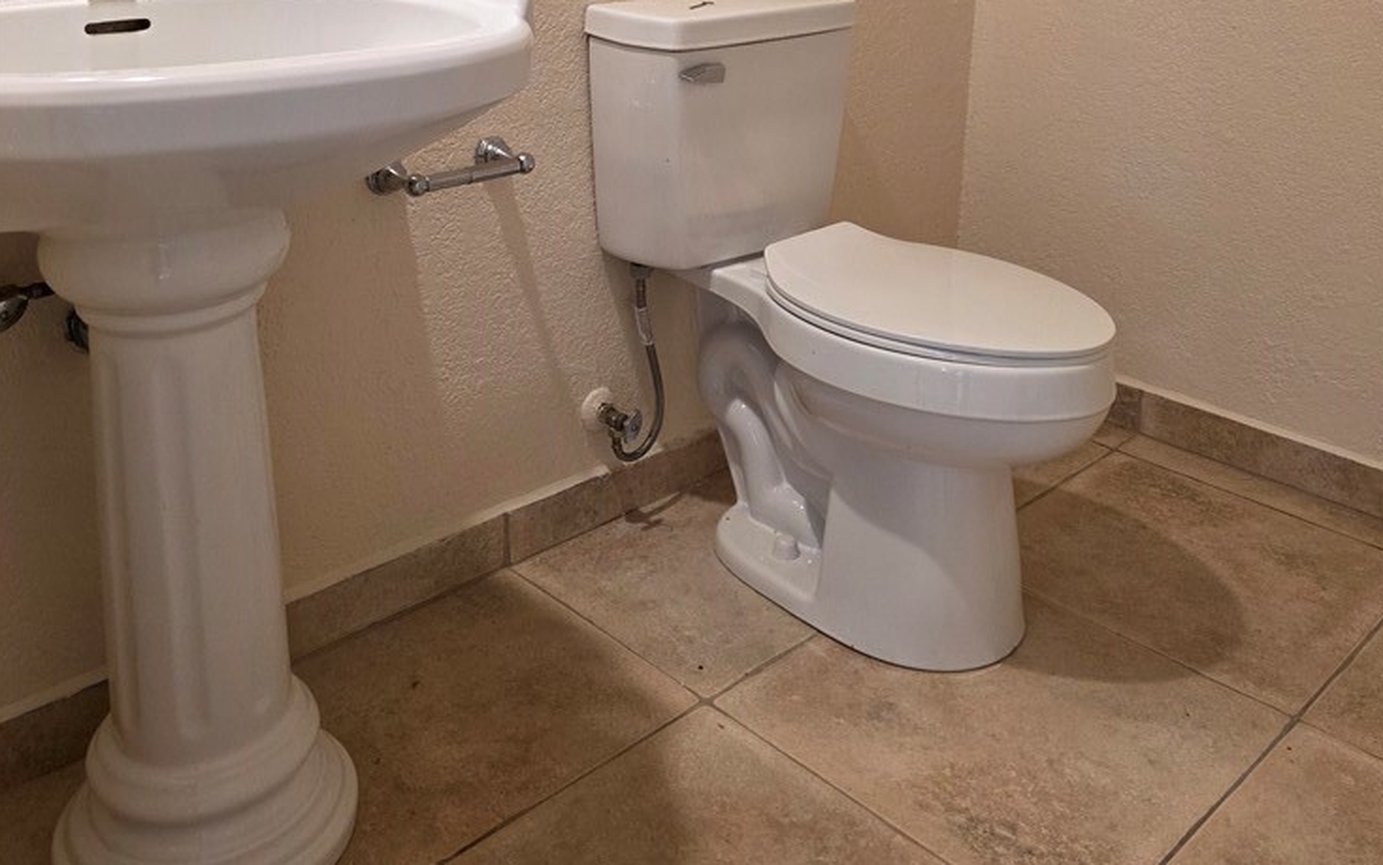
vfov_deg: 35.4
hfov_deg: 56.7
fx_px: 1282
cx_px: 716
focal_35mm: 34
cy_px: 113
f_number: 1.7
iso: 250
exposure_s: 1/120
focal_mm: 6.3
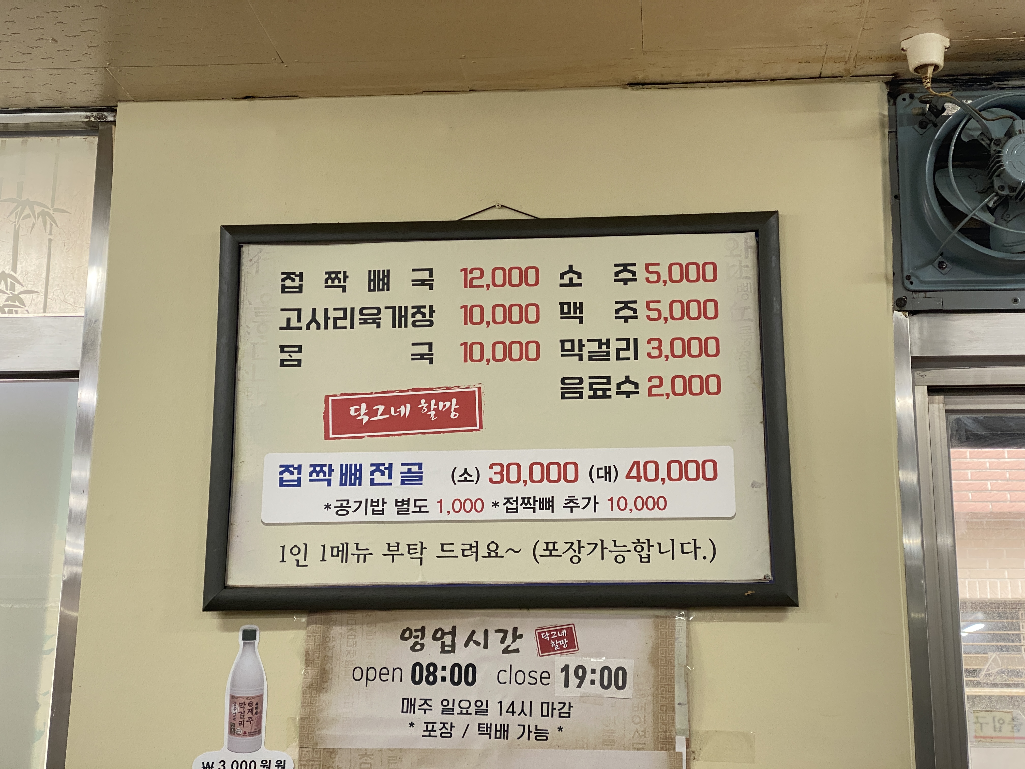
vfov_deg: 28.0
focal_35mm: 52
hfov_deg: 36.8
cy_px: 384
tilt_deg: +13.0
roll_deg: -0.7
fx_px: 1540
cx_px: 512
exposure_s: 1/120
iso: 100
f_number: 2
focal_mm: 6
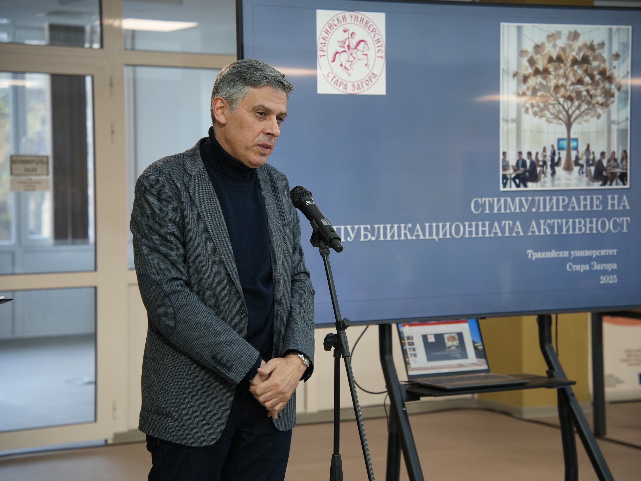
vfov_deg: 16.6
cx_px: 344
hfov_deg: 22.0
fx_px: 1648
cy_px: 241
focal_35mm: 89
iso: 800
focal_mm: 82
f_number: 4.5
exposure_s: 1/60
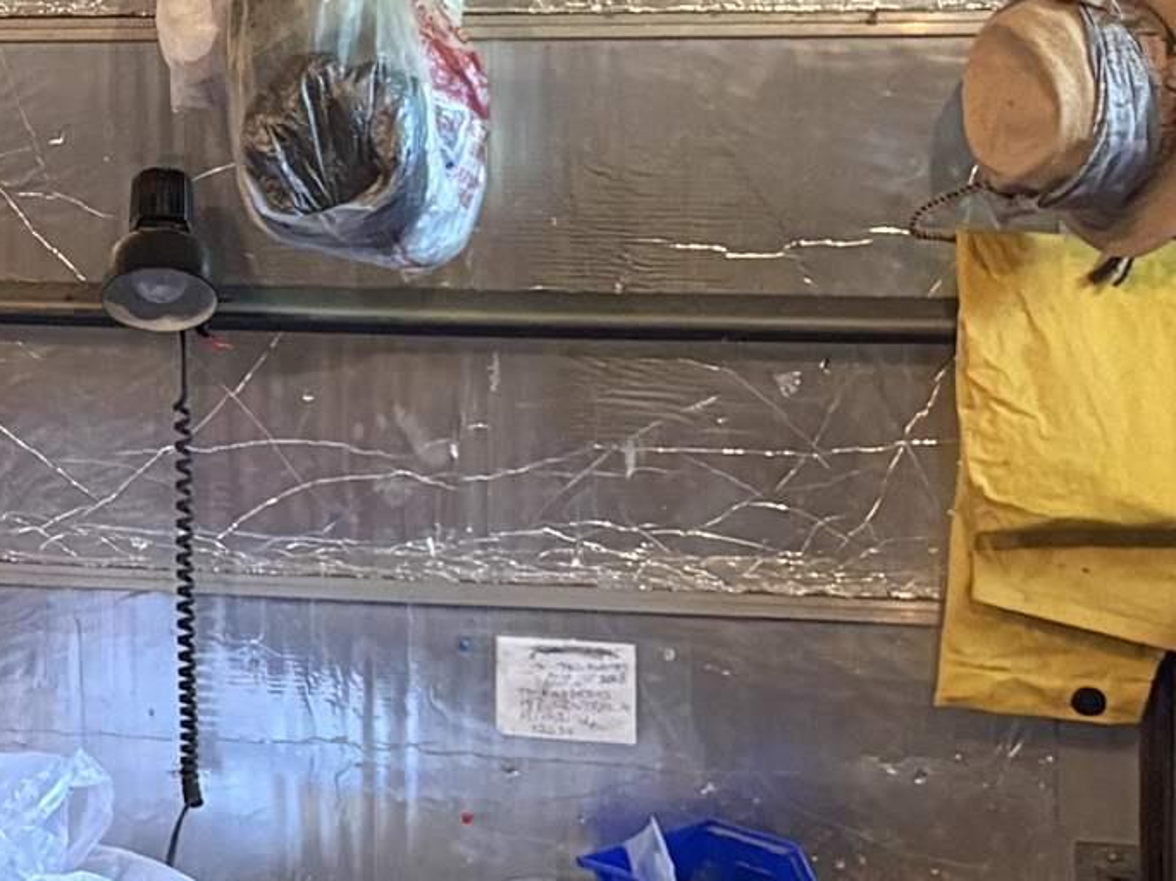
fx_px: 3974
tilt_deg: -1.9
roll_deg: +1.7
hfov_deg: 14.3
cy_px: 28
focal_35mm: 117
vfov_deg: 12.5
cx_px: -1111
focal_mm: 5.96
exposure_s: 1/60
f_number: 1.6
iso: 500
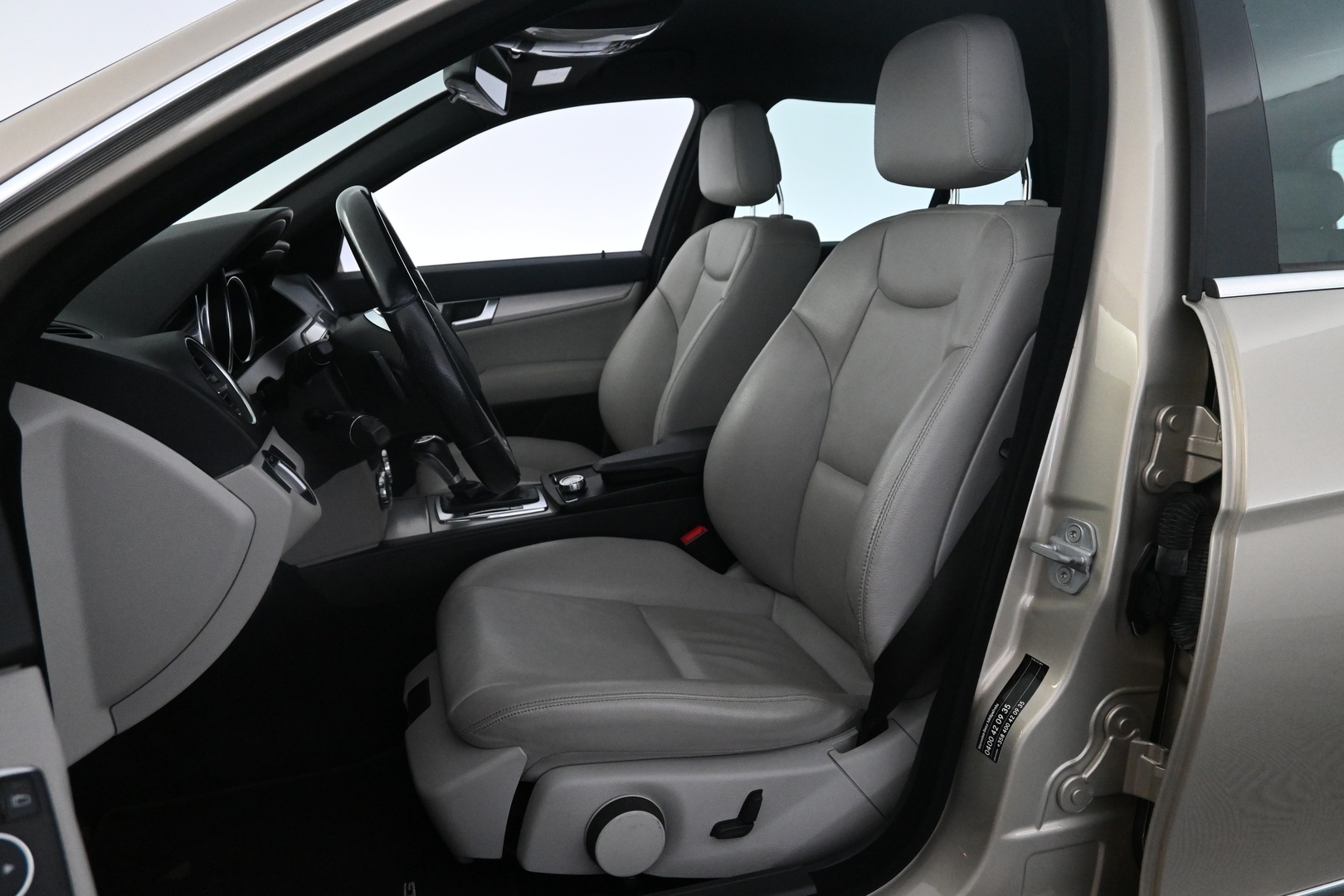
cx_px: 672
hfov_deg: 73.7
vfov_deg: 53.1
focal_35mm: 24
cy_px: 448
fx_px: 896
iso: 4000
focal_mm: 16
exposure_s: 1/125
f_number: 5.6
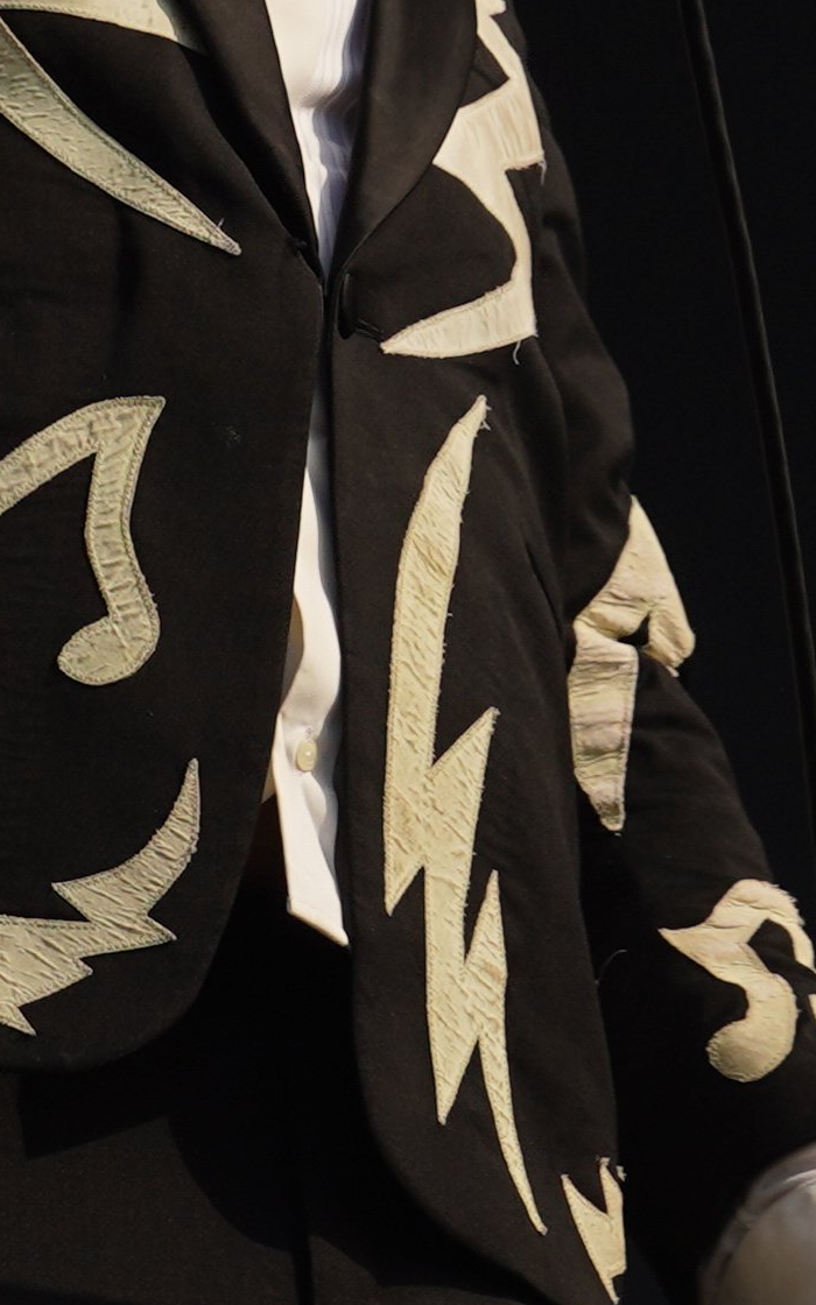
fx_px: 11849
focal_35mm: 333
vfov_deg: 6.3
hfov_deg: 3.9
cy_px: -191
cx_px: 555
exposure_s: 1/400
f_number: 8
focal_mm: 61
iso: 100
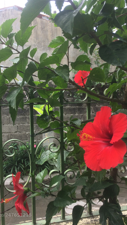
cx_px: 43
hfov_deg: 35.3
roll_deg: -0.6
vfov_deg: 59.5
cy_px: 109
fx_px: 198
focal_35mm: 33
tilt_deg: -1.5
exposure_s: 1/387
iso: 32
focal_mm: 4.15
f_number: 2.2
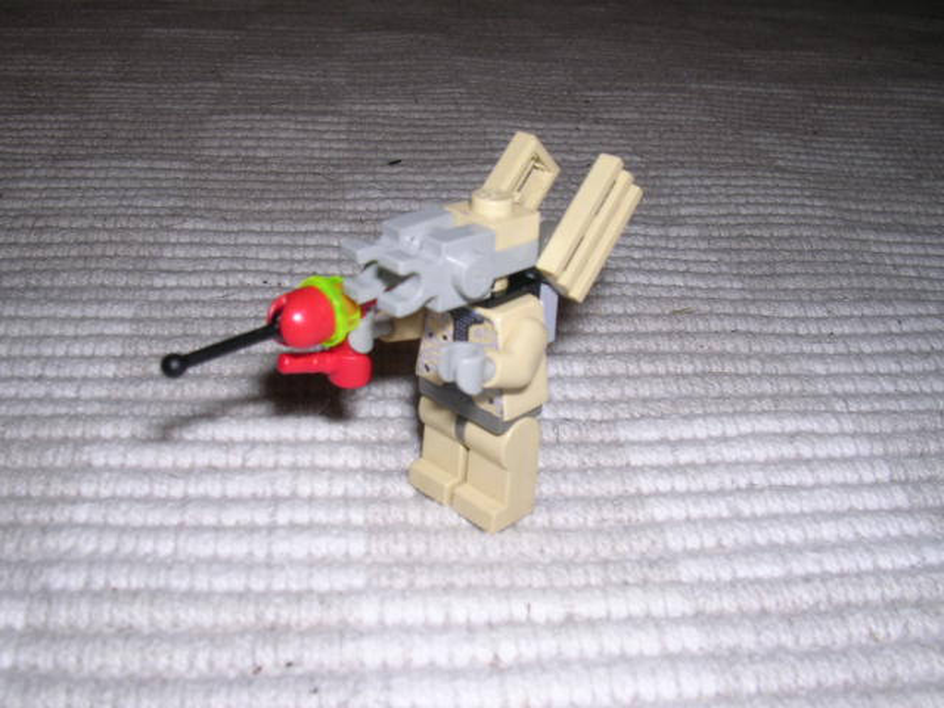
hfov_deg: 49.0
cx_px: 472
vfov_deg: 37.7
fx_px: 1036
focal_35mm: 38
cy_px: 354
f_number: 5.6
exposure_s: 1/60.1
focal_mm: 5.8
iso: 100
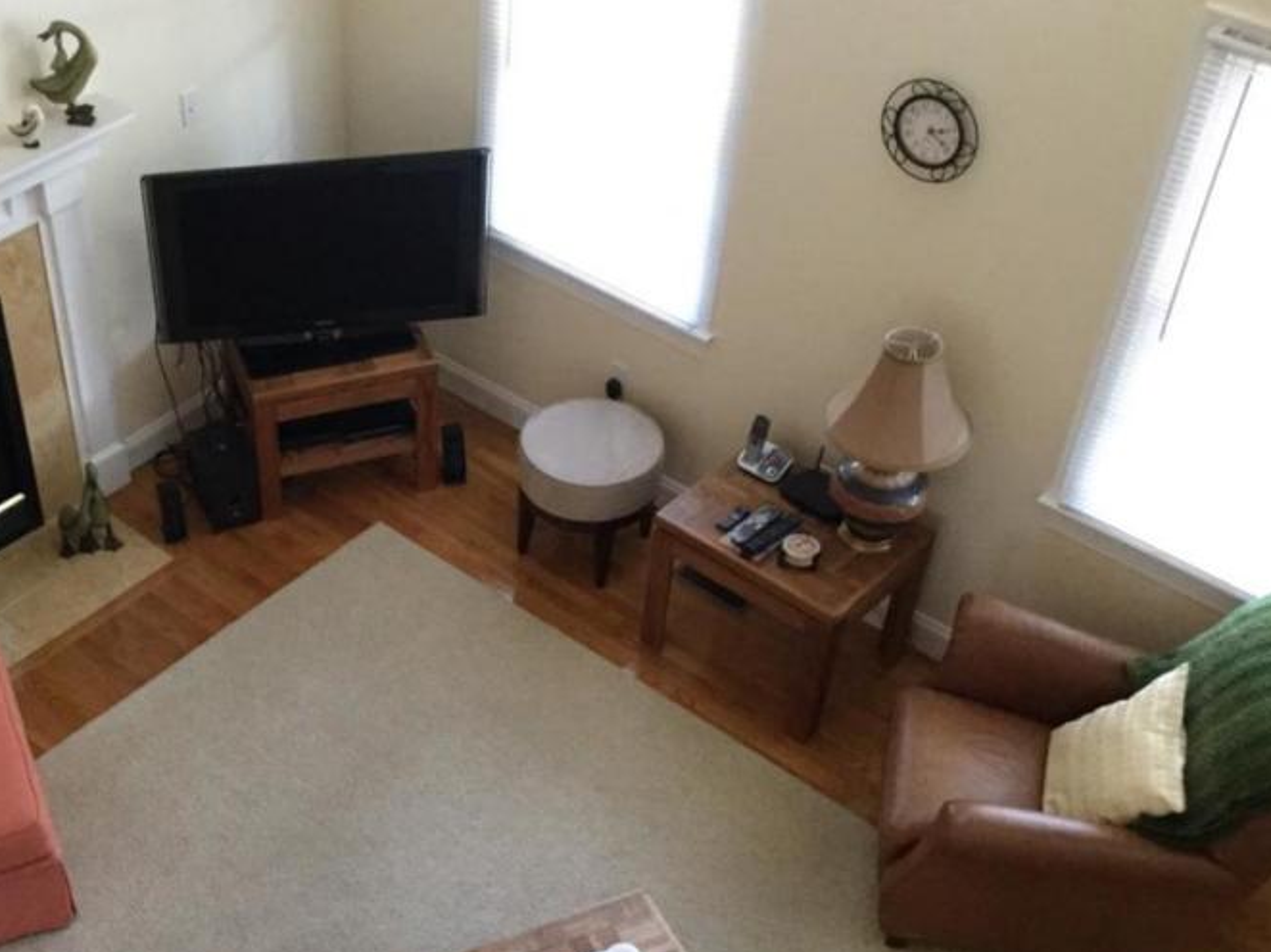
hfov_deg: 38.9
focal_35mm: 48
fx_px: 1762
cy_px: 610
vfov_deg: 30.1
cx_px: 360
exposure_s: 1/24
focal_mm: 3.3
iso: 200
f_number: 2.4
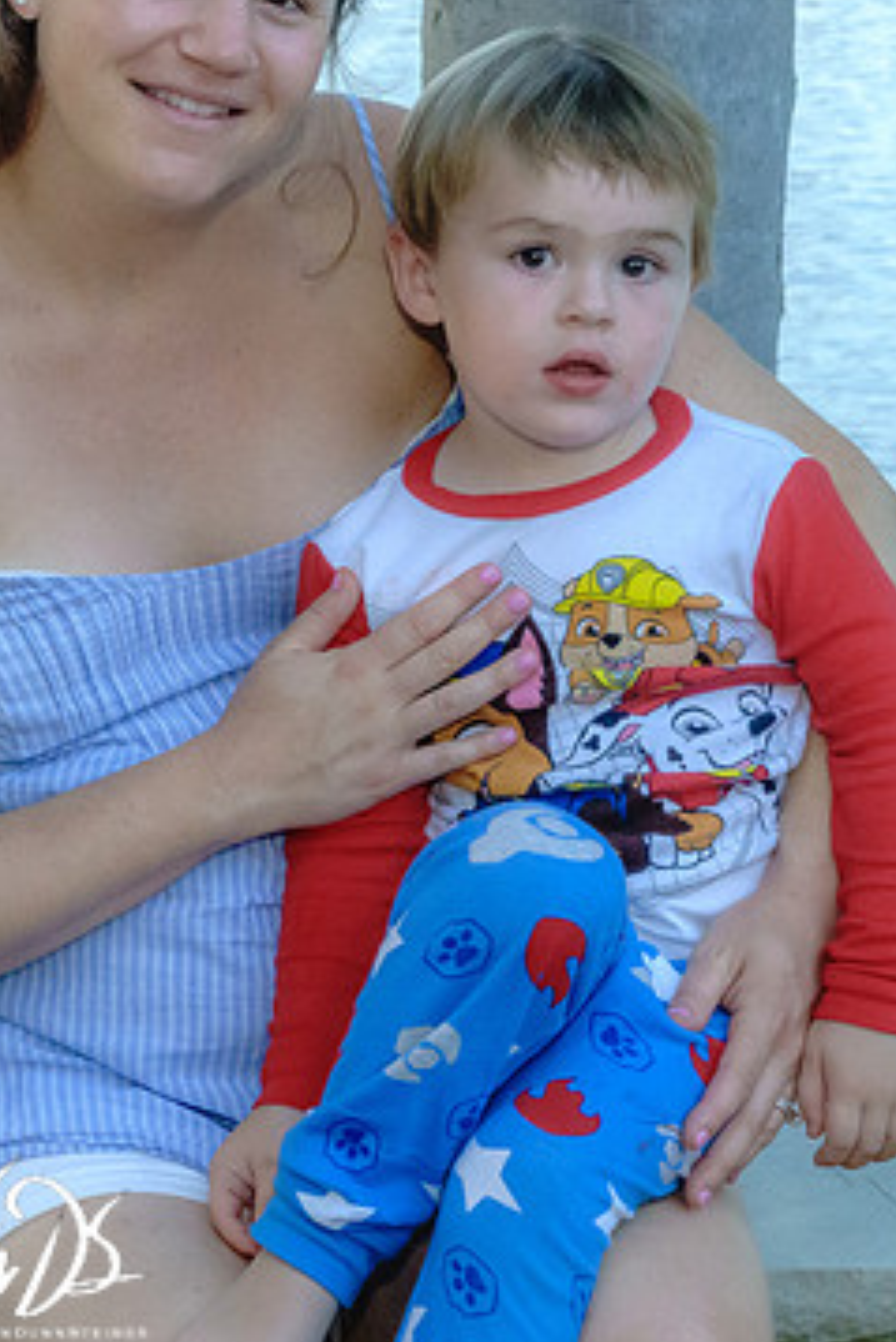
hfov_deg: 9.0
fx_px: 5706
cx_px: 456
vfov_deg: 13.4
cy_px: 538
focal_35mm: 153
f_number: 6.3
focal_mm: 28.91
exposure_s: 1/100
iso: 1600
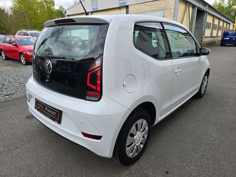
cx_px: 118
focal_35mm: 23
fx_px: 157
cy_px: 88
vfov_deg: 58.9
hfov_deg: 73.9
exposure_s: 1/180
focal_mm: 6.3
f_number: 1.7
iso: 12
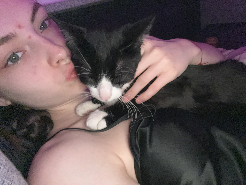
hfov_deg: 73.9
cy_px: 92
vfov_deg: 58.9
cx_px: 123
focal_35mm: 23
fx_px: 163
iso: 800
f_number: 2.2
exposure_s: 1/31
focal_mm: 2.71
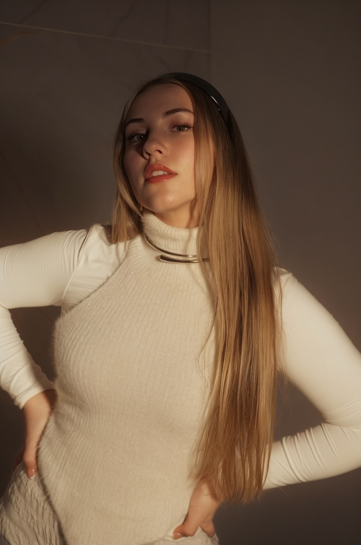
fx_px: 1020
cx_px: 180
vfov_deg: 29.9
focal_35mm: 68
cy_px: 272
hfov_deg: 20.1
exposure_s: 1/30
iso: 450
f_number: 5.3
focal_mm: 45
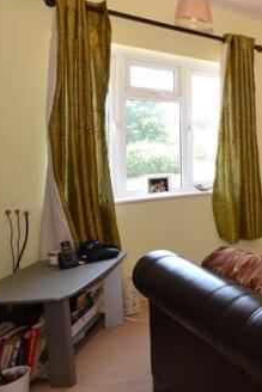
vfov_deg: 60.8
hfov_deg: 31.3
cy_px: 138
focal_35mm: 30
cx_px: 357
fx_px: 327
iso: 200
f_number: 5
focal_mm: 10
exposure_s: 1/30
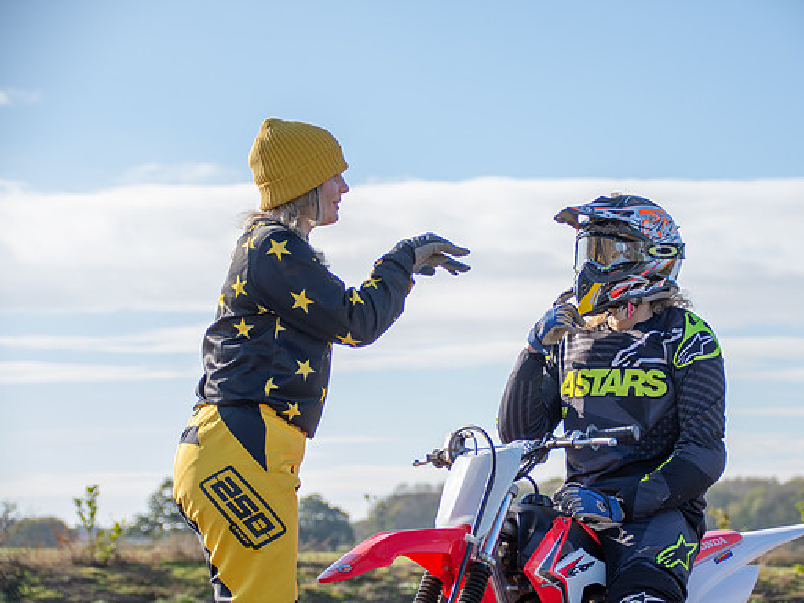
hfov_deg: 14.7
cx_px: 451
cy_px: 301
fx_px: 3112
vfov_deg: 11.1
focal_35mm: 134
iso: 200
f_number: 5.6
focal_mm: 82
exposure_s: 1/500
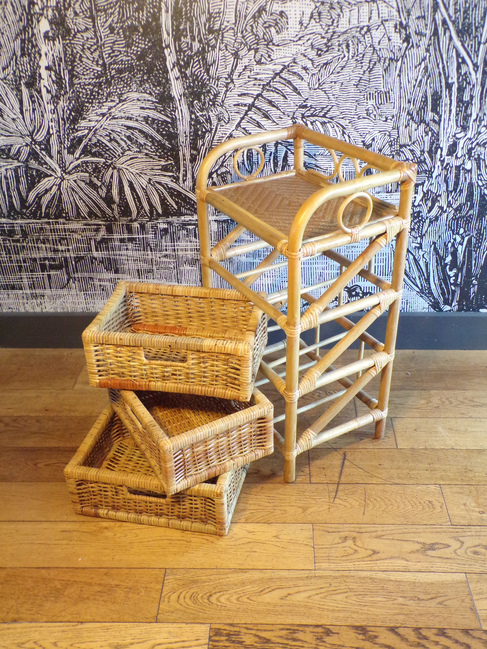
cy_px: 324
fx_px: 600
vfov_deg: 56.8
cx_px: 244
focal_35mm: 32
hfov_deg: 44.2
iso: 400
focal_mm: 5.8
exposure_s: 1/17
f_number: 3.2
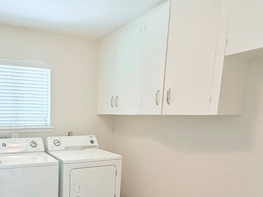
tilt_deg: -7.7
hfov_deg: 60.0
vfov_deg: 49.6
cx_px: 52
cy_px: 144
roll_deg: -1.1
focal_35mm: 27
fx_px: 205
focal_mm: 2.22
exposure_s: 1/120
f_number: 2.2
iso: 320
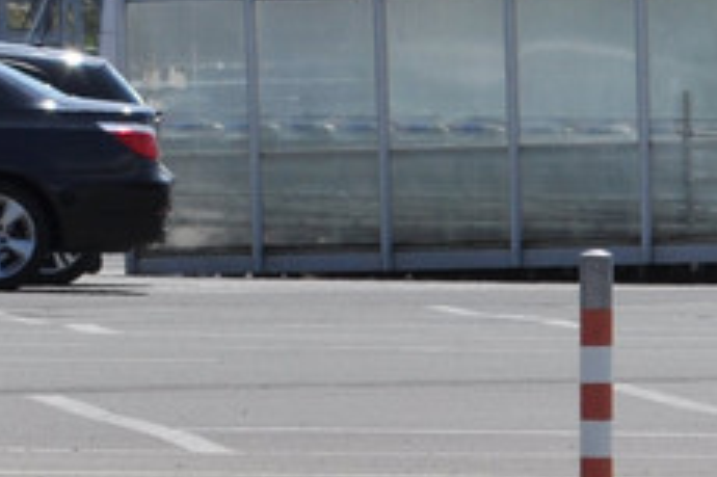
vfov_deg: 1.7
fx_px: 16391
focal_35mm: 824
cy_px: 801
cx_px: 1079
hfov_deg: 2.5
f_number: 11
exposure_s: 1/500
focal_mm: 105
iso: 200
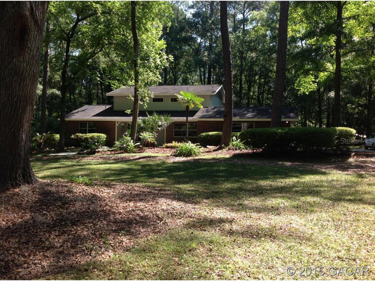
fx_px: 379
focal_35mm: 35
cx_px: 188
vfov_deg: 40.7
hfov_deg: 52.6
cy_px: 140
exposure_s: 1/336
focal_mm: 4.28
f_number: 2.4
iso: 50
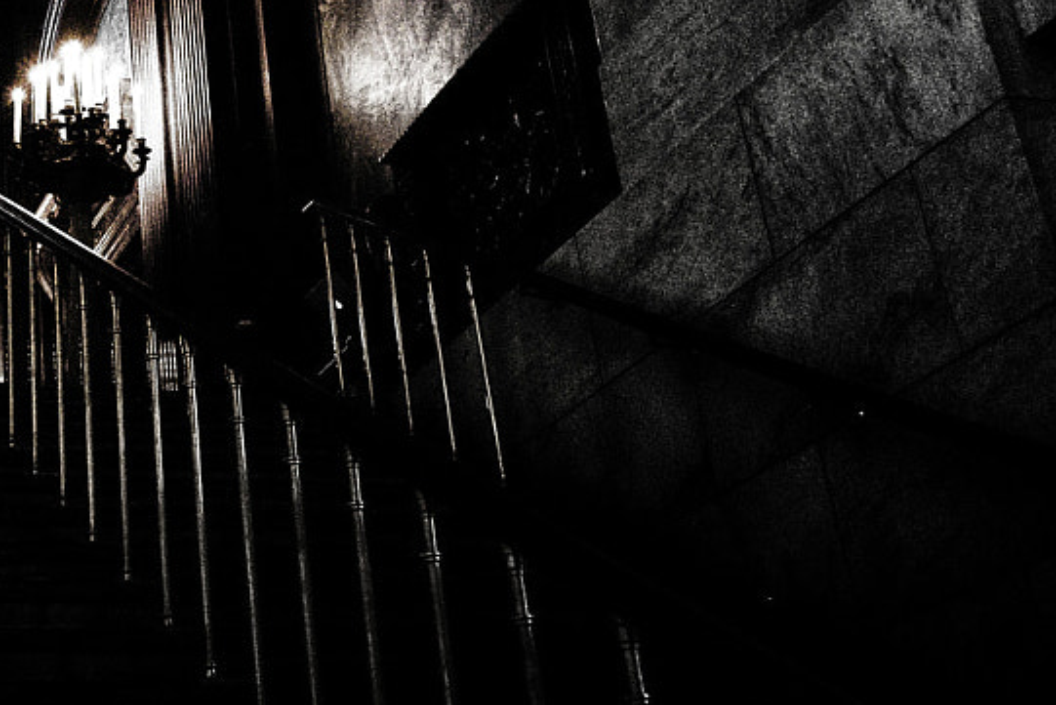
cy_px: -290
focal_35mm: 71
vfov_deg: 17.6
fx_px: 2083
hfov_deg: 27.5
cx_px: 117
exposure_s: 1/200
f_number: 4
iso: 8000
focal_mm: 24
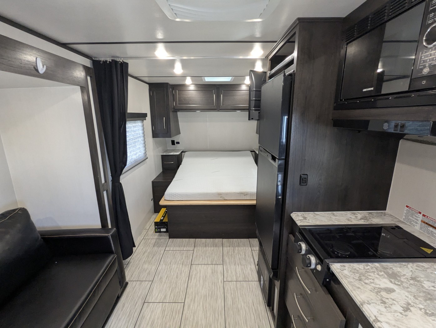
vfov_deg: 78.2
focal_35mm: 16
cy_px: 164
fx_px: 202
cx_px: 218
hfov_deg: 94.4
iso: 285
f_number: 2.2
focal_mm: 2.35
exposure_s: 1/54.8
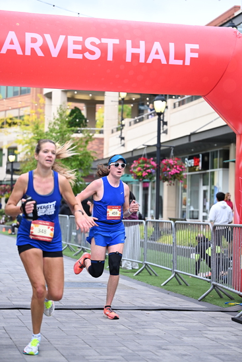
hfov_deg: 16.7
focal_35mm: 82
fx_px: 826
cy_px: 181
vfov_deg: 24.8
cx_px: 121
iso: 1000
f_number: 2.8
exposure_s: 1/1600
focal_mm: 82
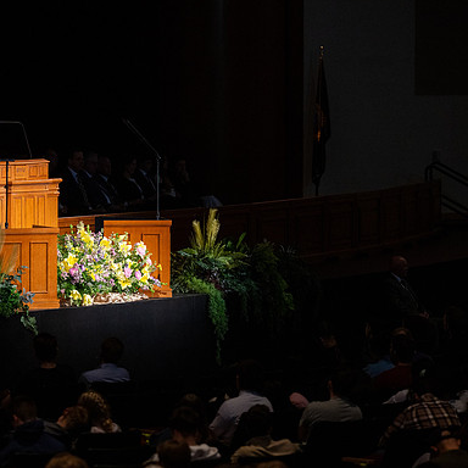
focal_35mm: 257
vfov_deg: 6.8
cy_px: 233
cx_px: 139
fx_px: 3931
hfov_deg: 6.8
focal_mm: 200
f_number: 4
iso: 1250
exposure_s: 1/125
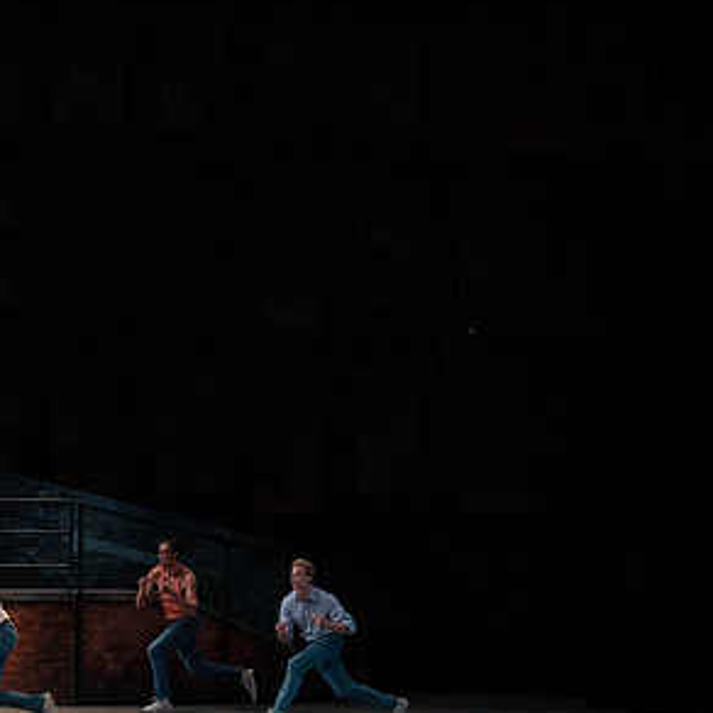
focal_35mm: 140
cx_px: 63
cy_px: 458
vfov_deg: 12.5
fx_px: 3262
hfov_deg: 12.4
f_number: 4.5
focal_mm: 83
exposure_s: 1/400
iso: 3200
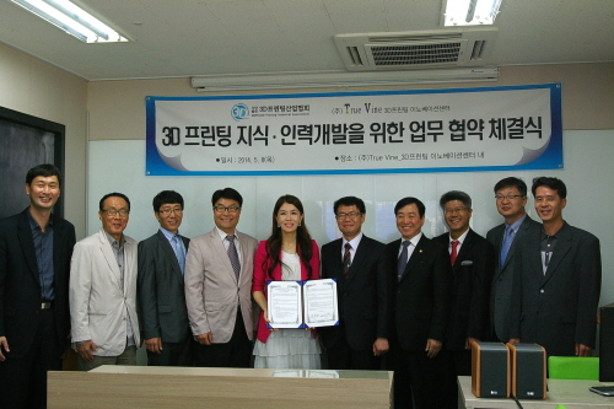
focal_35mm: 46
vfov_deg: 28.9
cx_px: 307
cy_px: 204
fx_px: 793
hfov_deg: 42.3
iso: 800
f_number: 8
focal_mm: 31
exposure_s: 1/45
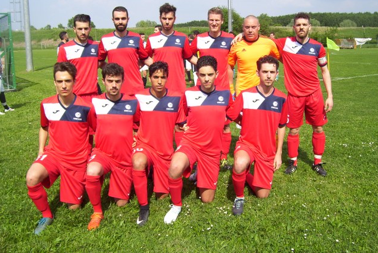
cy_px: 113
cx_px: 189
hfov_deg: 50.7
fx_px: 399
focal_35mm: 38
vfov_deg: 35.1
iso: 80
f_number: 4.8
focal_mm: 6
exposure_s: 1/500
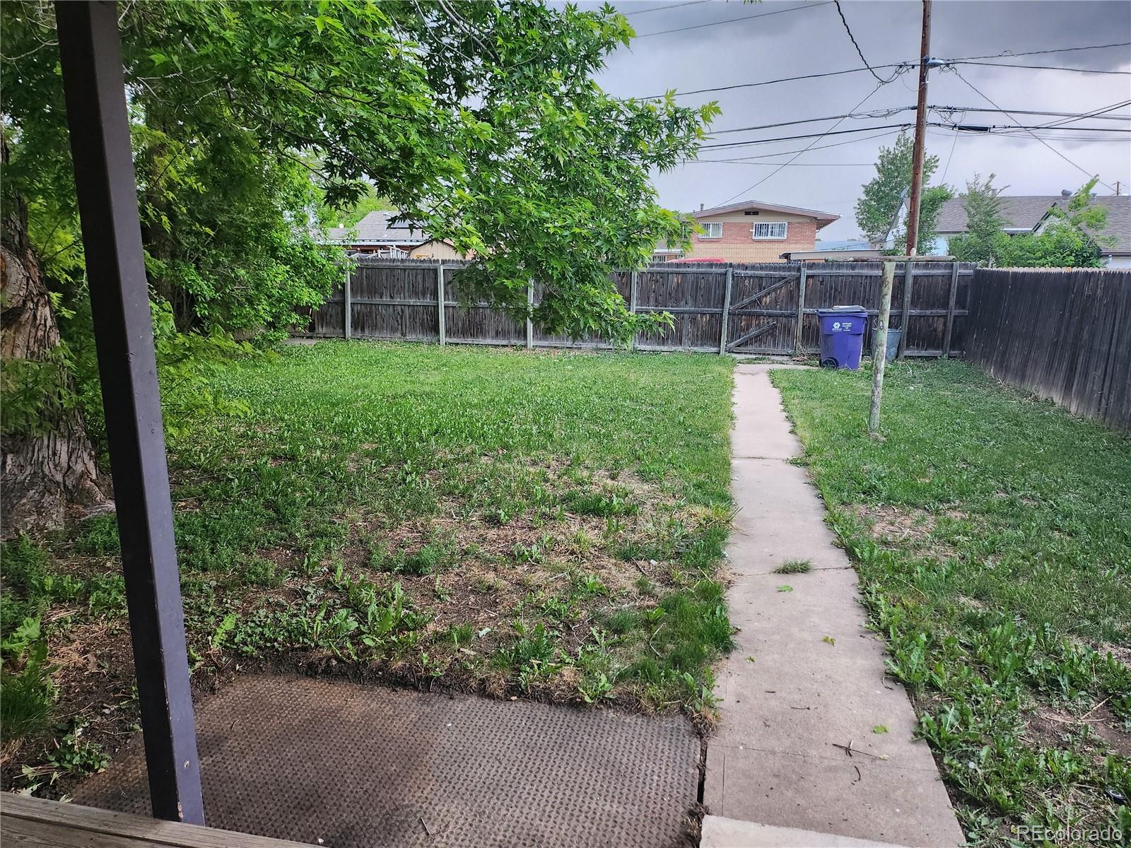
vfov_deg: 56.8
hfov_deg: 71.6
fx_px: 784
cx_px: 566
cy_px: 424
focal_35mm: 24
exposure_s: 1/120
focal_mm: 5
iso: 640
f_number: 1.8
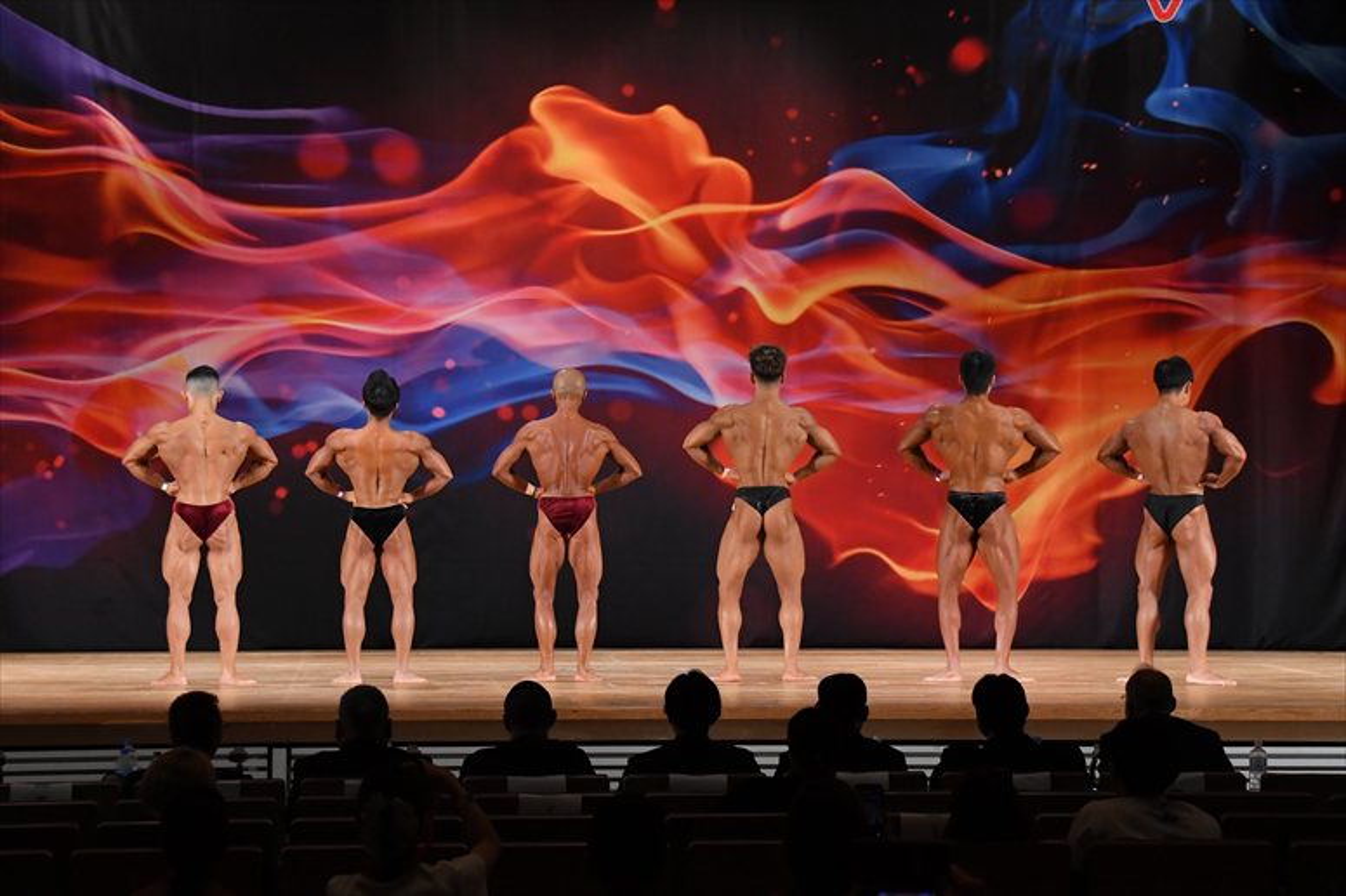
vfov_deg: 13.4
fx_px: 3812
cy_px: 448
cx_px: 673
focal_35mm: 102
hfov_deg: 20.0
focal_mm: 68
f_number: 5.6
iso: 3200
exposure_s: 1/400
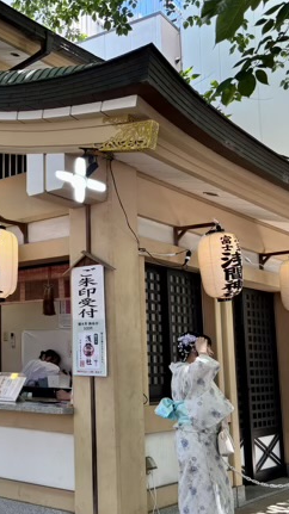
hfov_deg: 23.7
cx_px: -54
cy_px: 264
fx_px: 628
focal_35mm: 46
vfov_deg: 44.6
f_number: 1.6
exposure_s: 1/160
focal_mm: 5.96
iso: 50
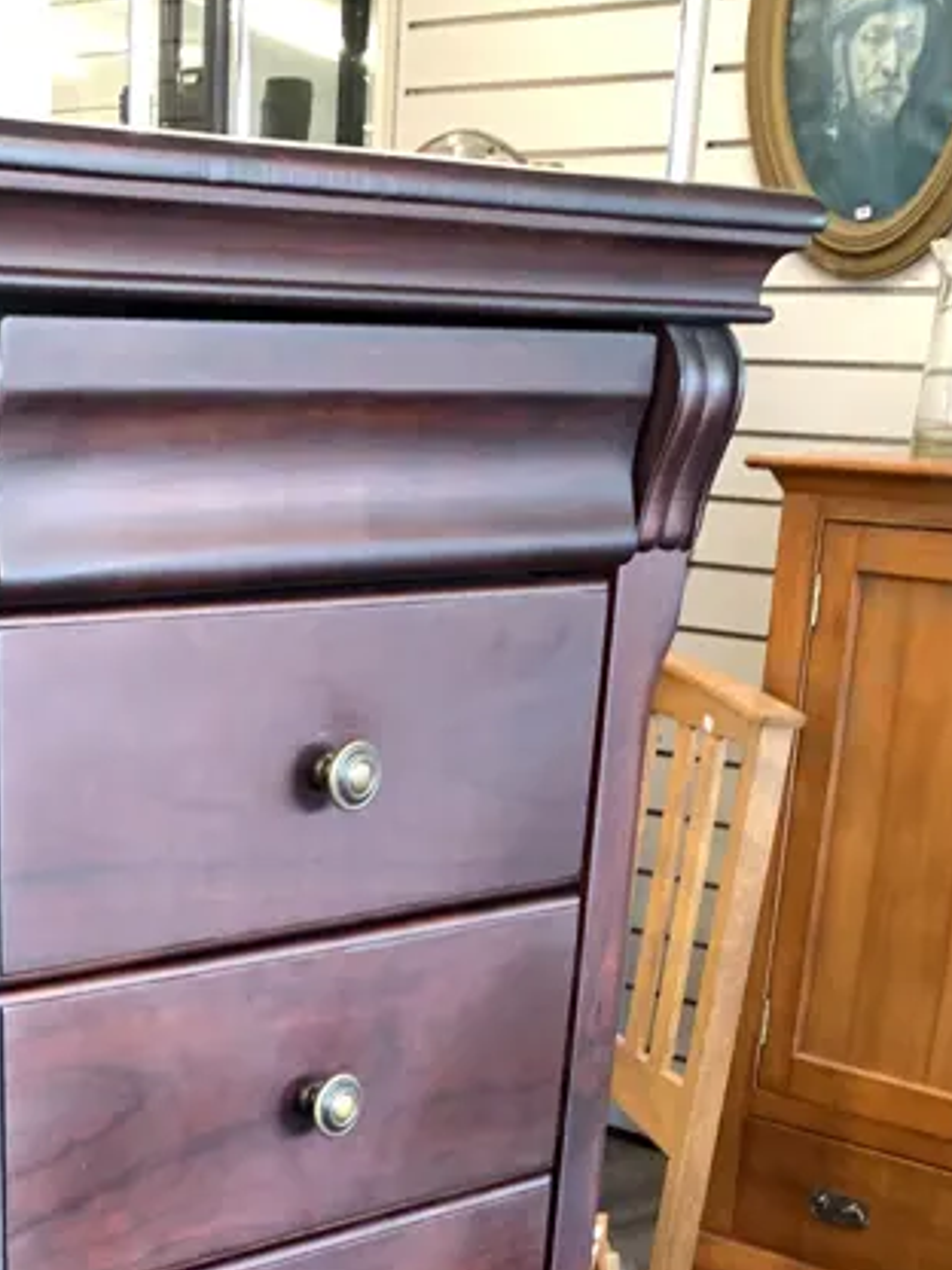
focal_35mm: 64
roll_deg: -2.1
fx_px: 2347
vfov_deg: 27.4
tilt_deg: -24.6
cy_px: 1441
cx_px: 259
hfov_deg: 22.7
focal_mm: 4.25
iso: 125
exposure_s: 1/50
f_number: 1.8
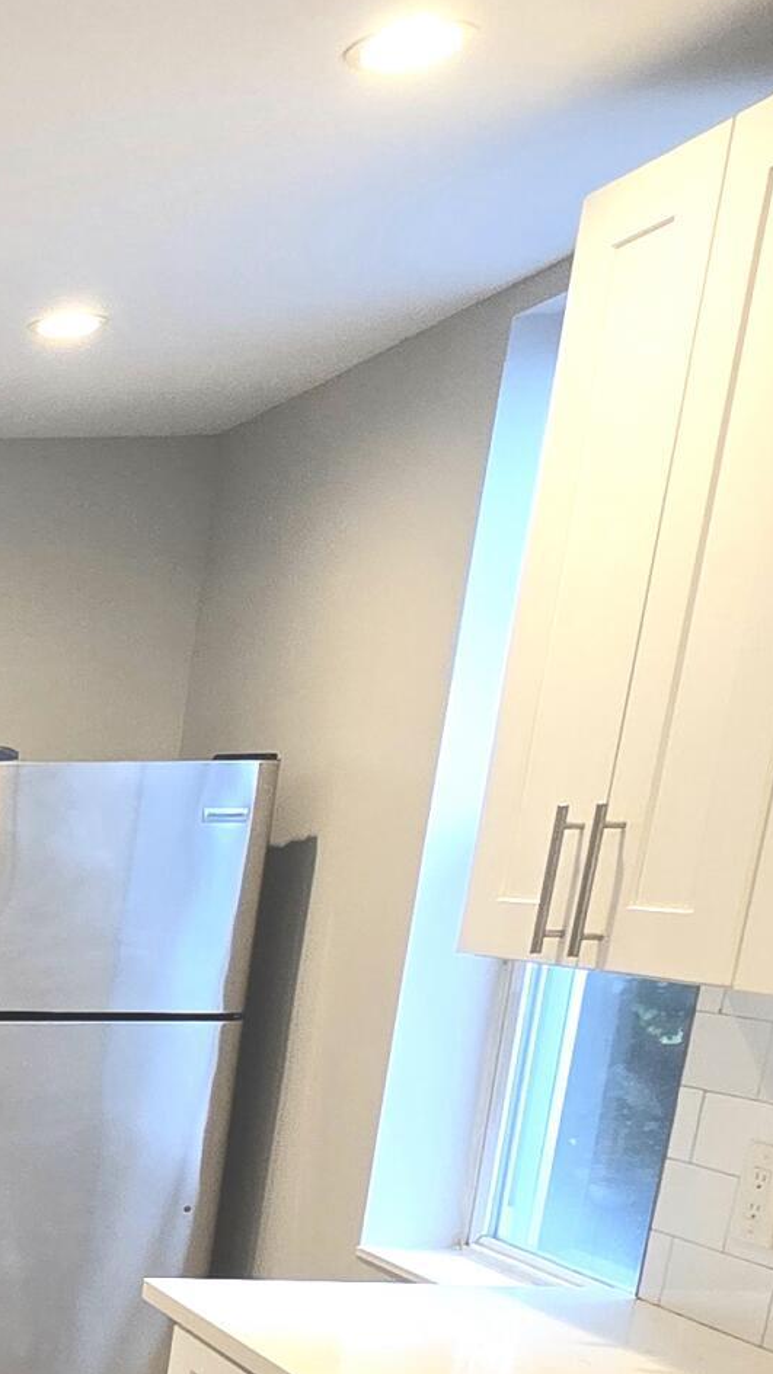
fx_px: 1640
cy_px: 1269
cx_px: -719
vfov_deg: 41.4
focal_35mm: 45
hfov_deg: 18.6
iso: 160
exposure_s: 1/60.2
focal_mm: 2.2
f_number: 2.2
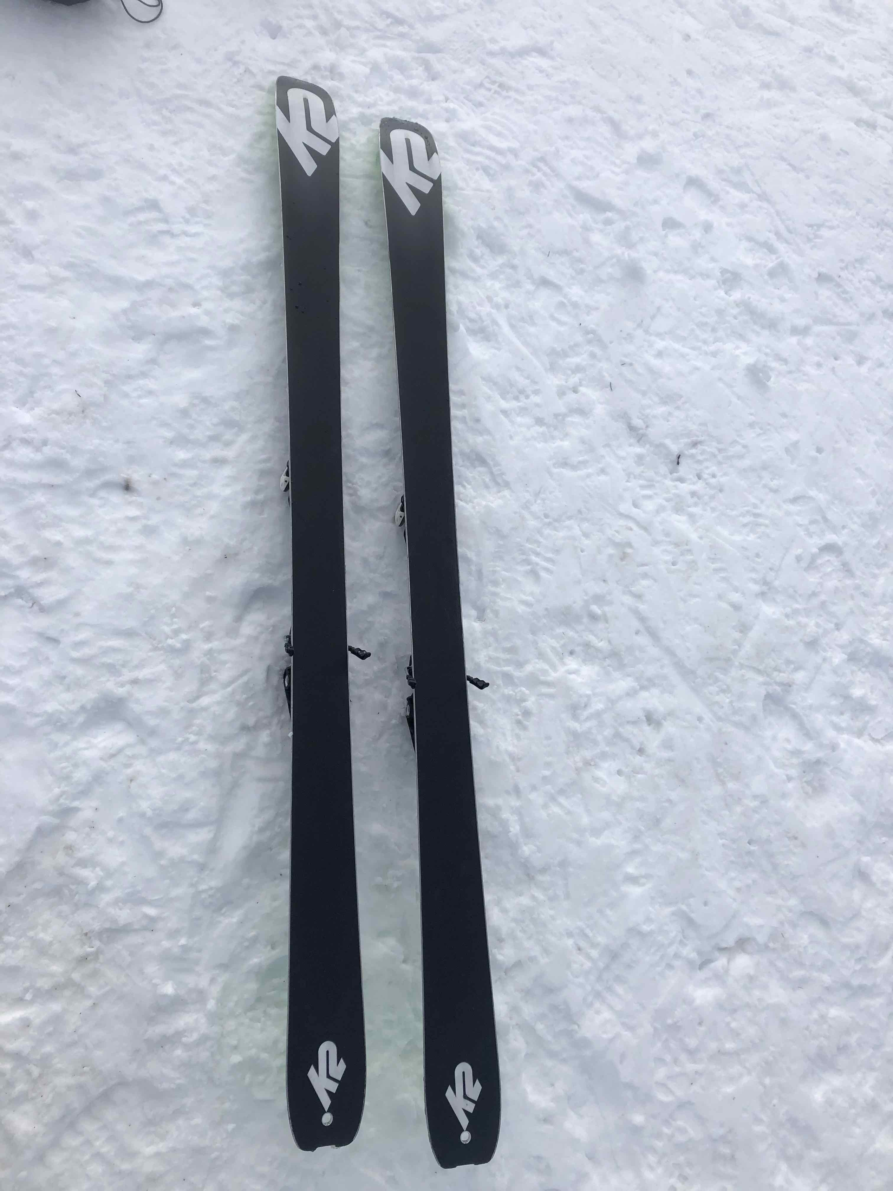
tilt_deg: -61.4
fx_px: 963
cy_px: 596
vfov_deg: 63.4
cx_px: 446
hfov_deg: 49.7
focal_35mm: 28
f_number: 1.8
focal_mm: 3.99
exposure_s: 1/3690
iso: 25
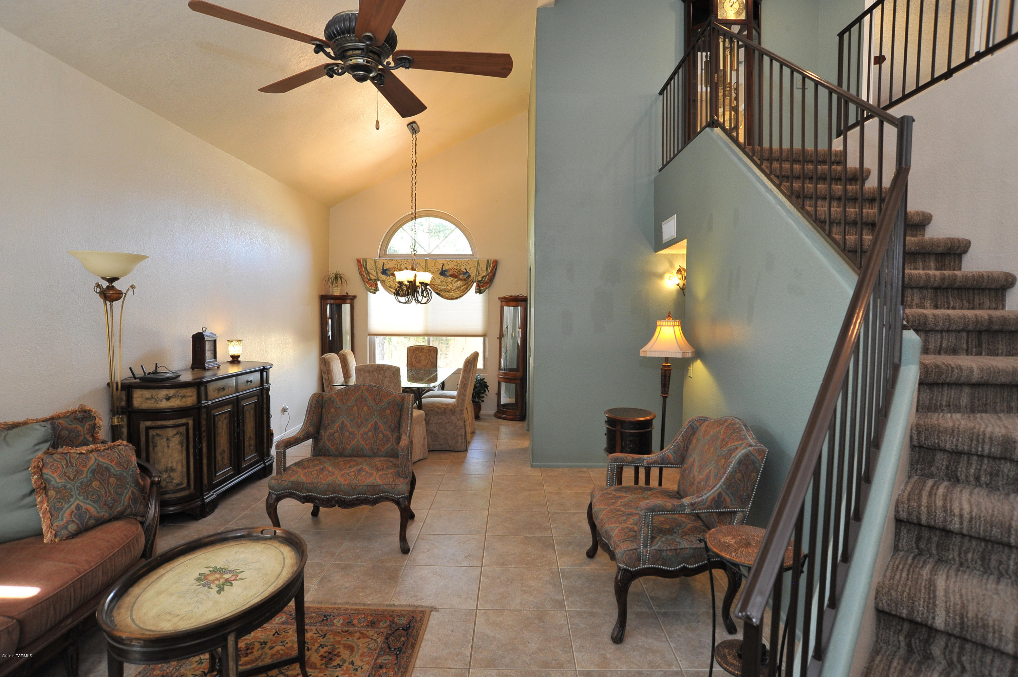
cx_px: 509
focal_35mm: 18
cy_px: 338
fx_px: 509
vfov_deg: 67.3
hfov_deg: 90.0
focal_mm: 18
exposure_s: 1/30
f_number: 7.1
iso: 1250
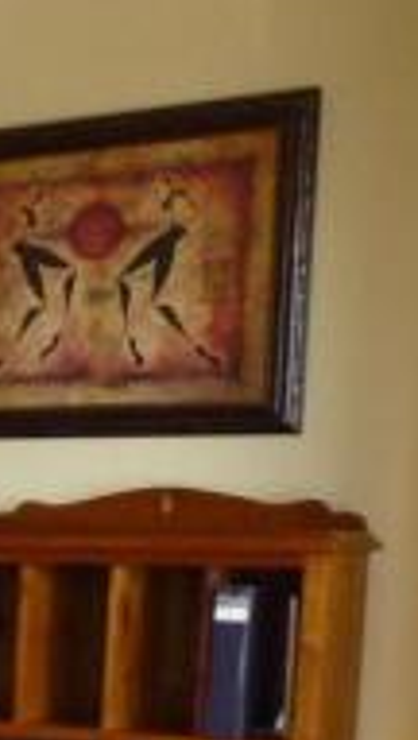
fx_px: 1629
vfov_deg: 24.4
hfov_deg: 11.2
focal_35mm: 83
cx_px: -702
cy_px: 738
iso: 320
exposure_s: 1/250
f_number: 2.8
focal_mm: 4.5
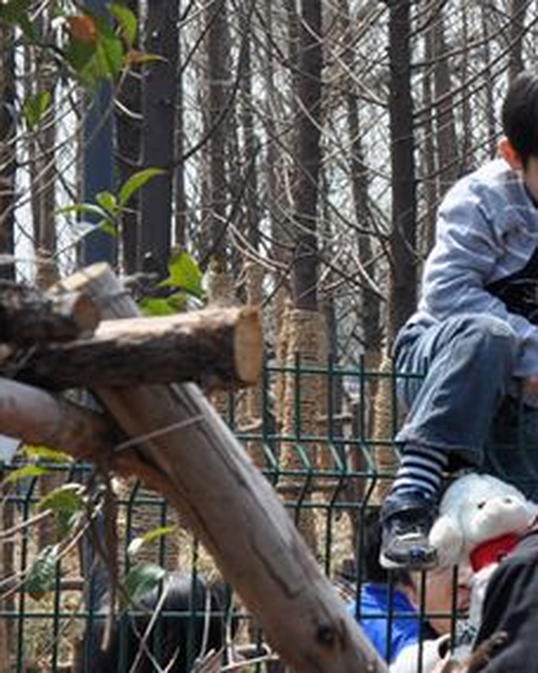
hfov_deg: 7.1
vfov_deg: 8.9
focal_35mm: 217
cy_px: 267
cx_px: 621
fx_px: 4325
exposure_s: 1/180
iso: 200
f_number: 11
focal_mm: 55
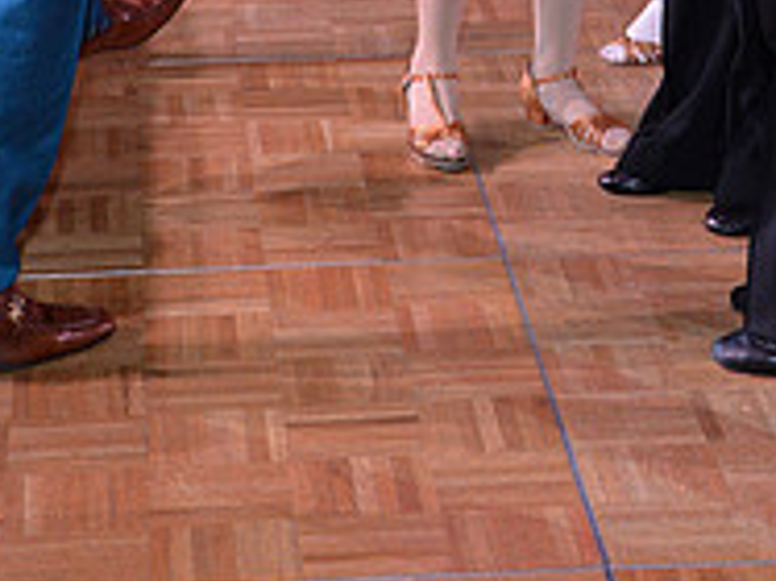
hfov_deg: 12.7
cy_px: -502
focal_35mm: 155
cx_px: 504
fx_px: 3472
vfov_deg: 9.1
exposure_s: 1/250
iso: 2000
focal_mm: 52
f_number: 6.3
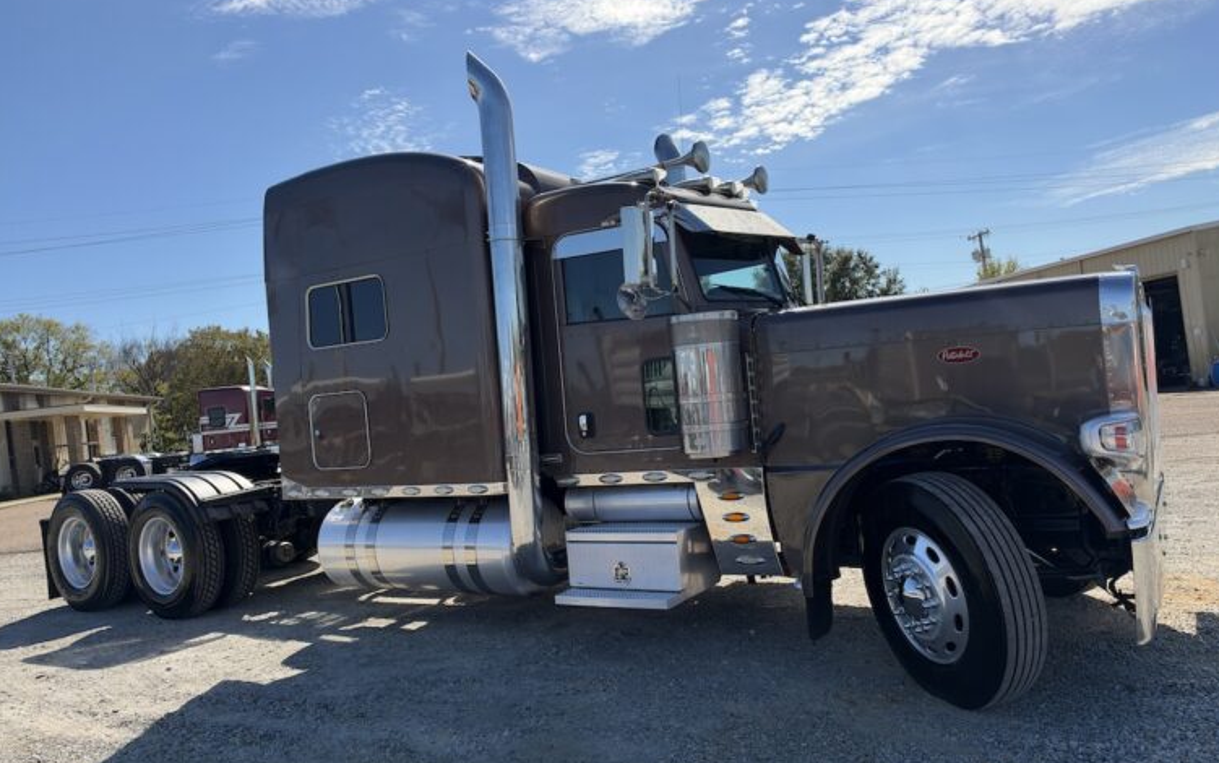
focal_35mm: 26
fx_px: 864
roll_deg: +7.3
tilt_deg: +0.9
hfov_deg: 70.4
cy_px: 391
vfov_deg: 47.6
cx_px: 618
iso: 80
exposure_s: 1/4098
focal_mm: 6.93
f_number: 1.8
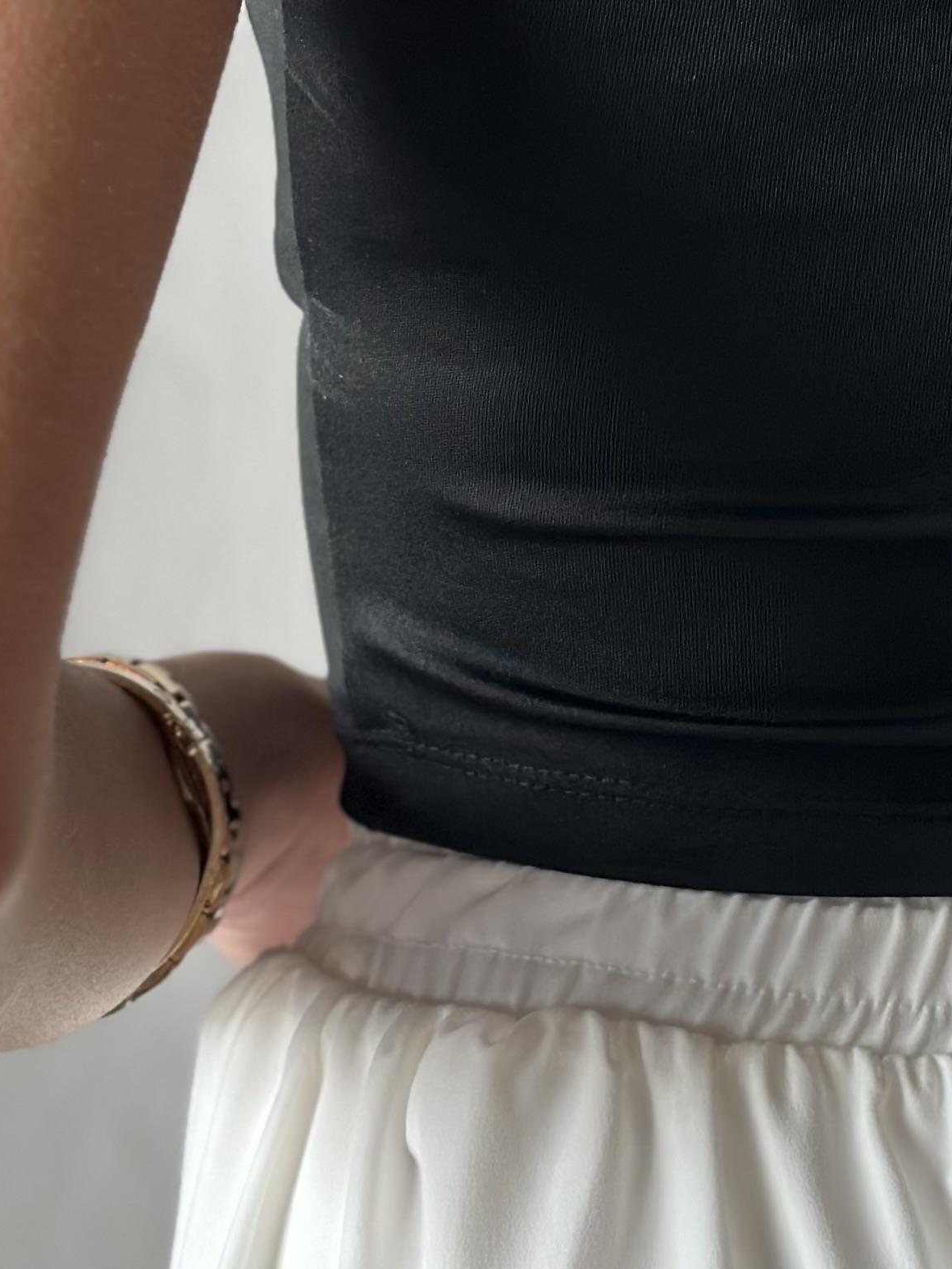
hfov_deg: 11.8
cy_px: 79
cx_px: 914
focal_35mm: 125
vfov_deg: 15.5
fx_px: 4584
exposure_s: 1/85
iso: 125
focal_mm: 6.86
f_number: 1.78
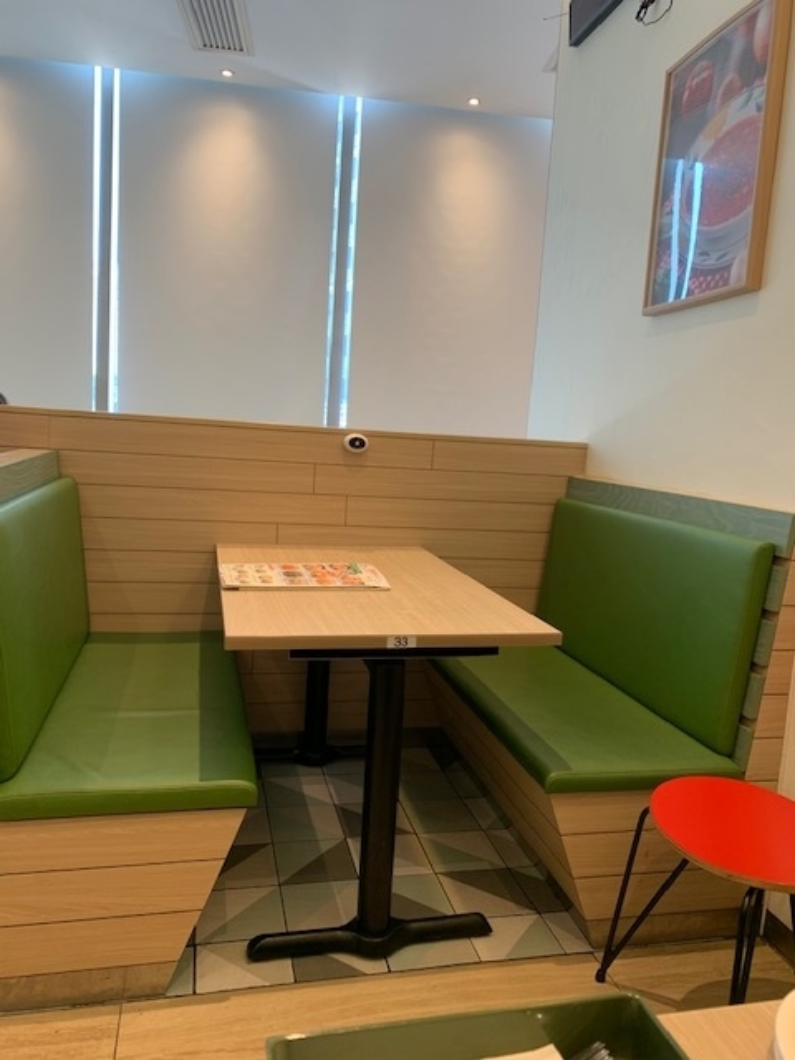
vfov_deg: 67.3
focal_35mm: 26
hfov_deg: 53.1
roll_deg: -3.7
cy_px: 530
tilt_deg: -6.6
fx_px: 796
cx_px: 398
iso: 50
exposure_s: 1/50
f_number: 1.8
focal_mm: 4.25
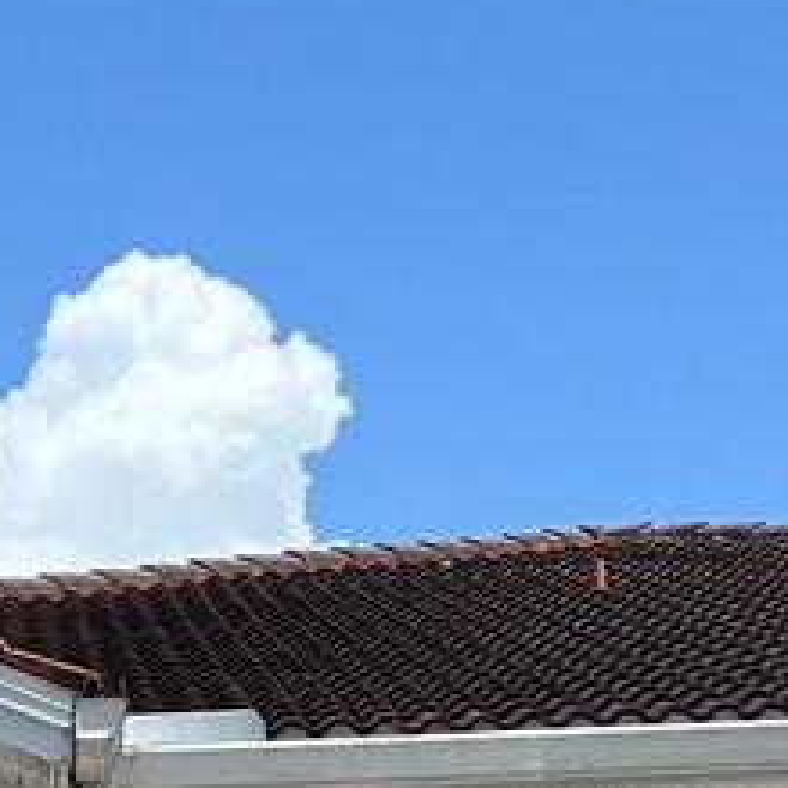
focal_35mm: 168
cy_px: 1590
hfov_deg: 10.3
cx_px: -126
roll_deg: +0.7
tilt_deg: +6.1
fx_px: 4327
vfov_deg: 9.7
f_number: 1.6
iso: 50
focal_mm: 5.96
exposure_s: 1/2513
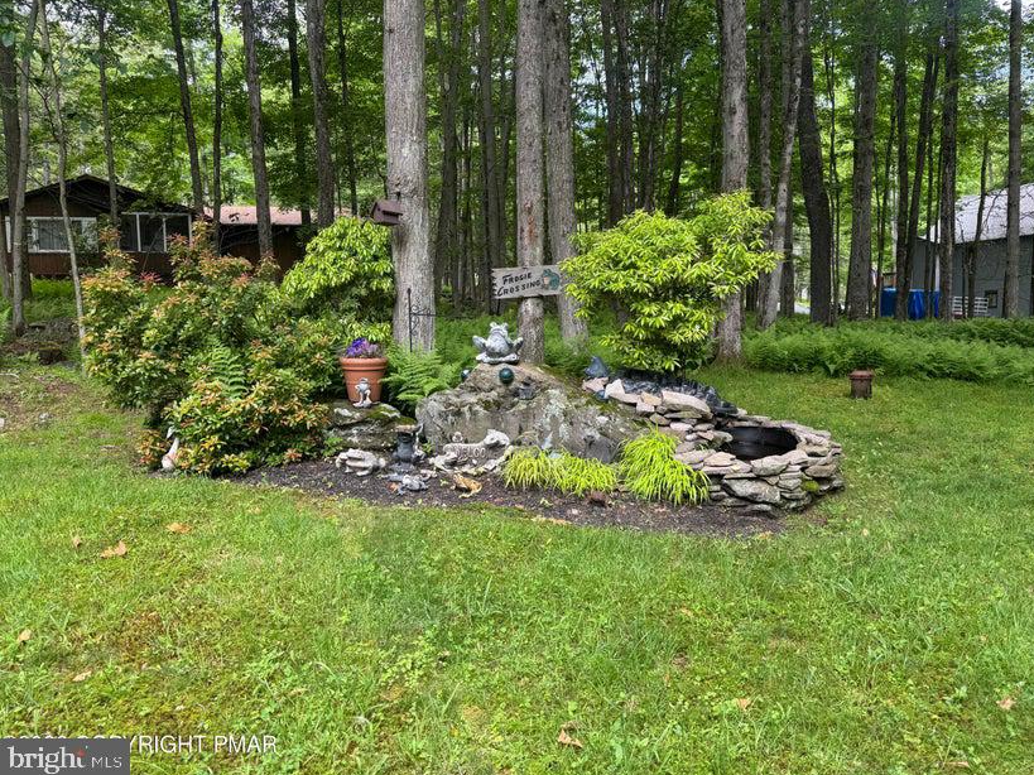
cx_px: 537
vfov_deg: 54.9
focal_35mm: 25
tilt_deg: -5.2
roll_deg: +1.0
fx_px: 747
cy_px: 377
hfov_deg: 69.4
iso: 64
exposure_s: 1/259
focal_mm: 6.76
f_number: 1.78
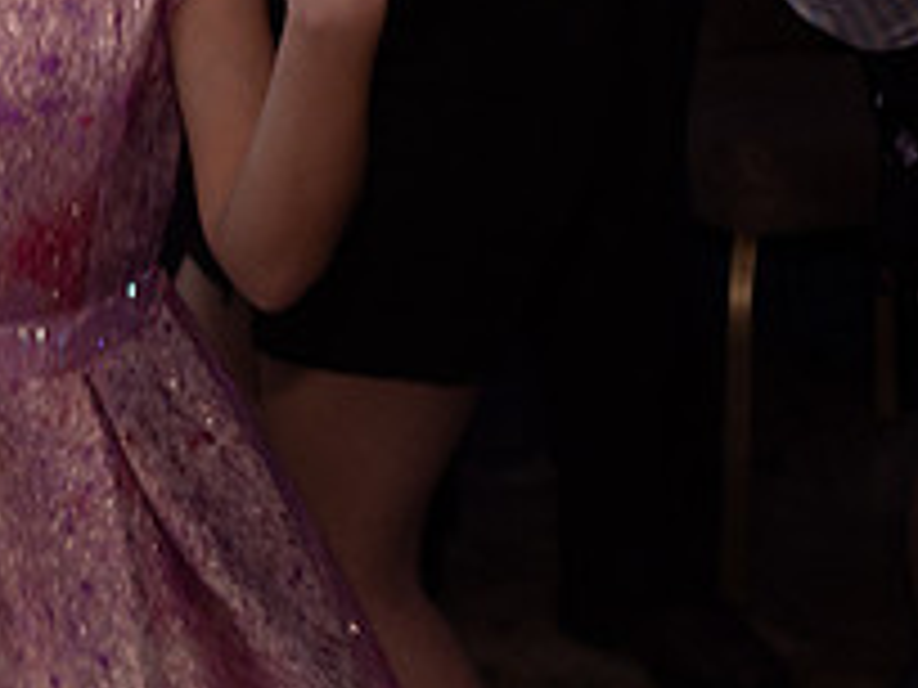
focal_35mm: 142
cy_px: -272
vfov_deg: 10.2
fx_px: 3766
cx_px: 63
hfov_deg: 13.8
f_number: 1.7
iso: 800
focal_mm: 25
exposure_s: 1/160
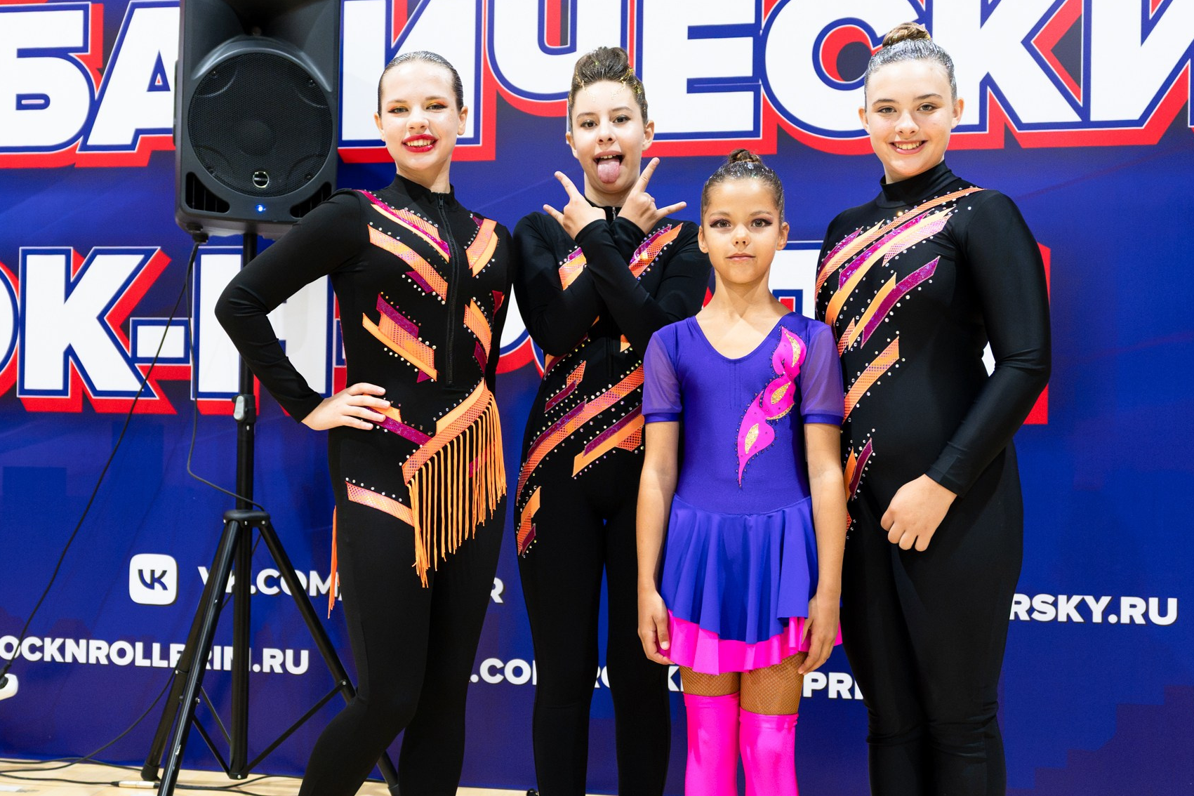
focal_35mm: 47
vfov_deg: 28.6
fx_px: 1559
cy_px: 417
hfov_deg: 41.7
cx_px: 476
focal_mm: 28
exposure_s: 1/400
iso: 2000
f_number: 2.8
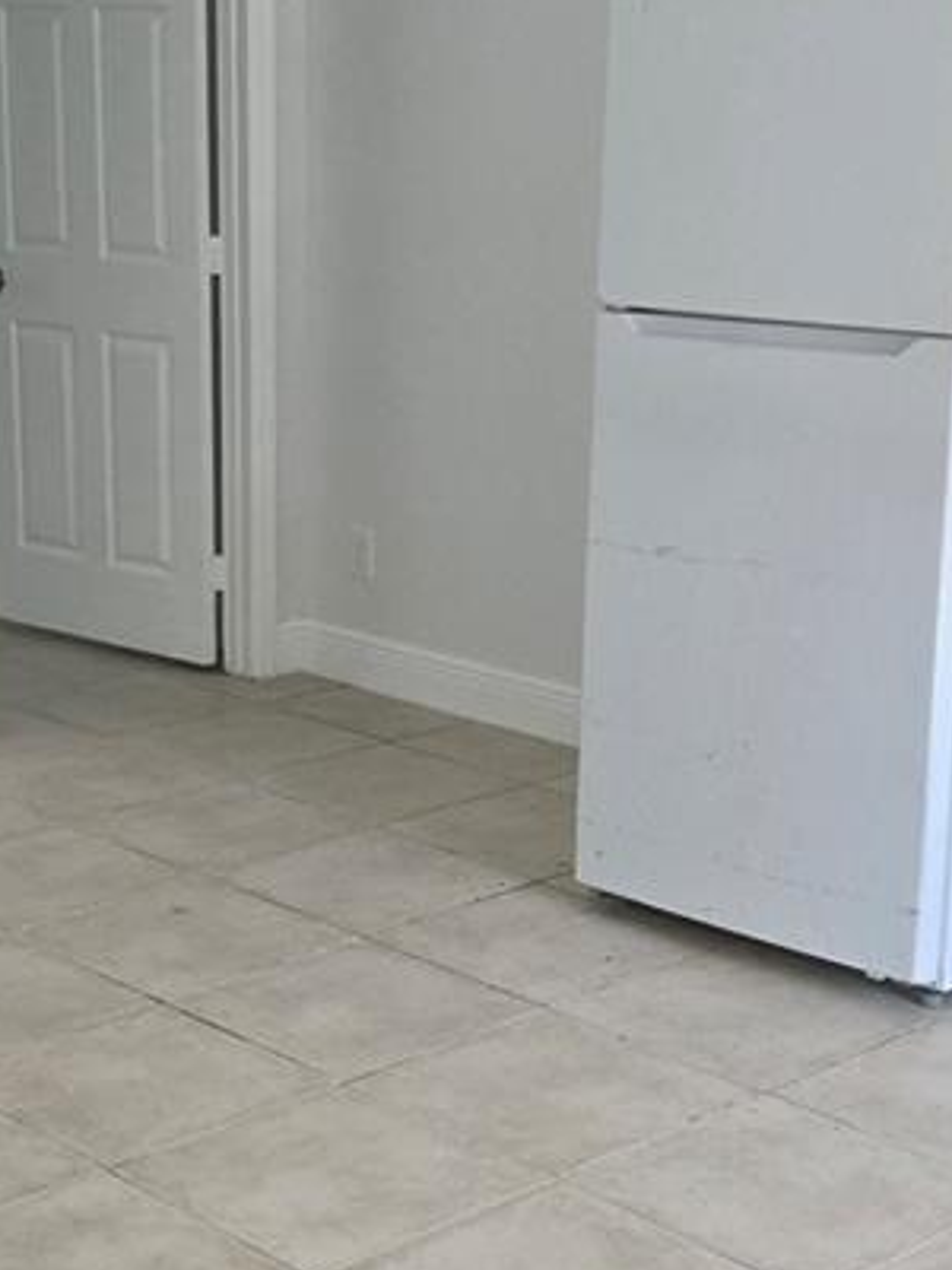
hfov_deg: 21.1
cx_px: 232
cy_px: 724
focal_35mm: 69
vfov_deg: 28.1
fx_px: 2530
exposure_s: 1/180
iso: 125
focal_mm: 5.4
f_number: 1.8
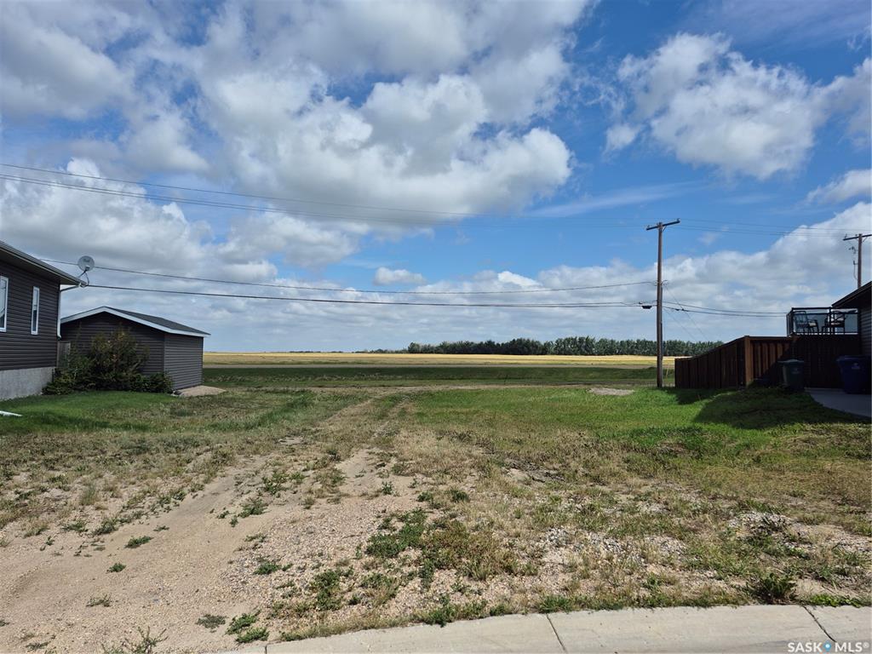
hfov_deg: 73.9
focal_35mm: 23
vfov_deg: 58.9
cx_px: 436
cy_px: 327
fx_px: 579
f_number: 1.8
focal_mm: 5.4
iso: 25
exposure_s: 1/3072
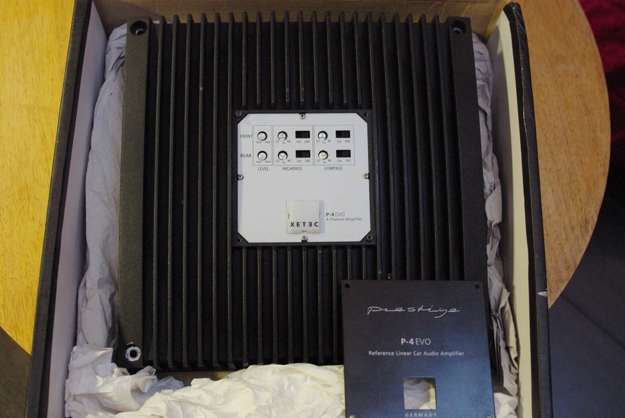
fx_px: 991
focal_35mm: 57
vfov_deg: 23.8
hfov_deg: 35.0
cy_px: 209
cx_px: 312
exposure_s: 1/20
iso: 1600
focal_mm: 37.5
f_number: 4.5
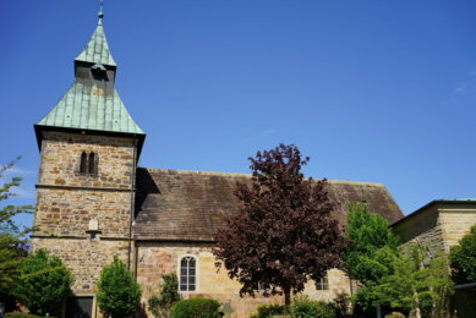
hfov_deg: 53.1
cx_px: 241
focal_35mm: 36
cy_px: 161
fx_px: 476
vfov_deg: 36.9
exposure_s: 1/320
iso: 100
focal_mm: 35
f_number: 7.1
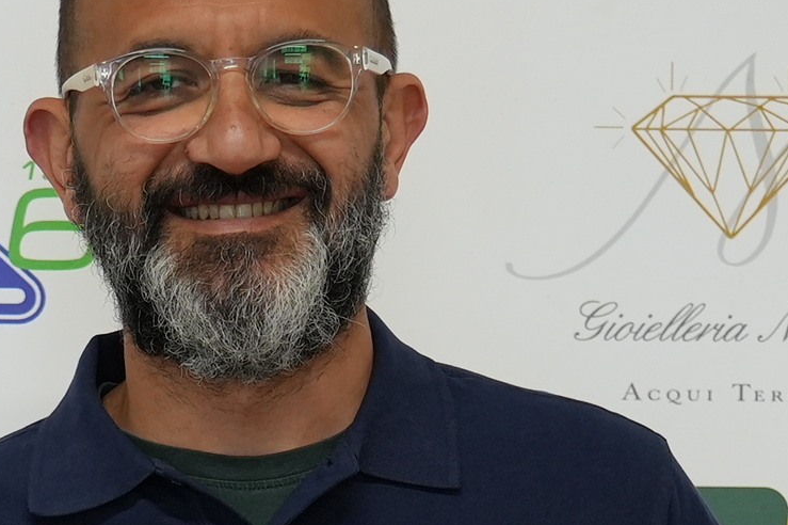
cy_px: 813
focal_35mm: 204
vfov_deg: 6.6
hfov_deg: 10.1
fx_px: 4463
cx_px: 284
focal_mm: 43
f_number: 4
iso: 1000
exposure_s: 1/160
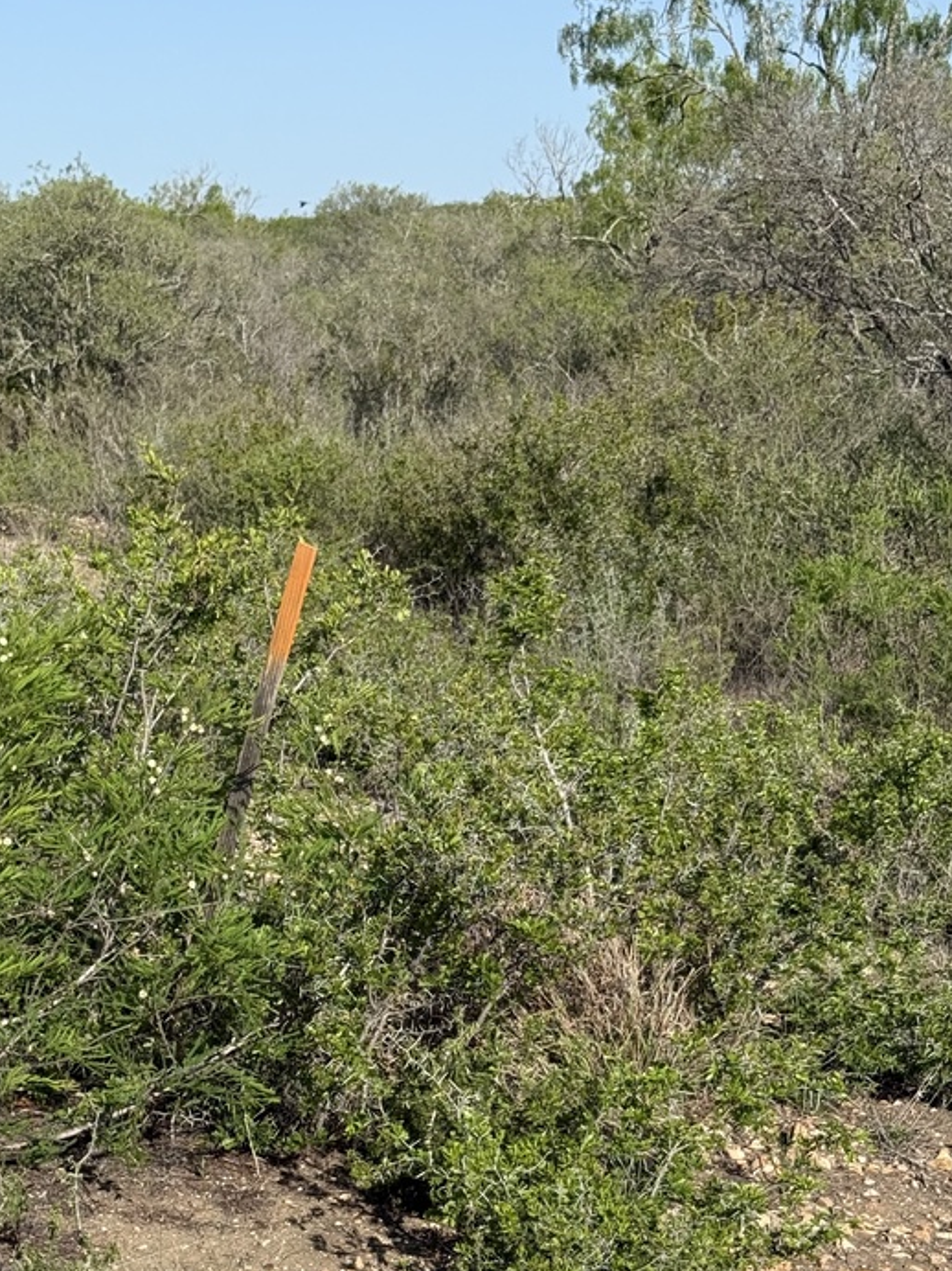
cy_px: 901
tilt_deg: -11.0
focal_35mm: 75
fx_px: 2751
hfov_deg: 19.6
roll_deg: +2.5
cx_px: 320
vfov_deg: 25.8
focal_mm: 6.76
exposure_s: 1/3891
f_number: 1.78
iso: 64
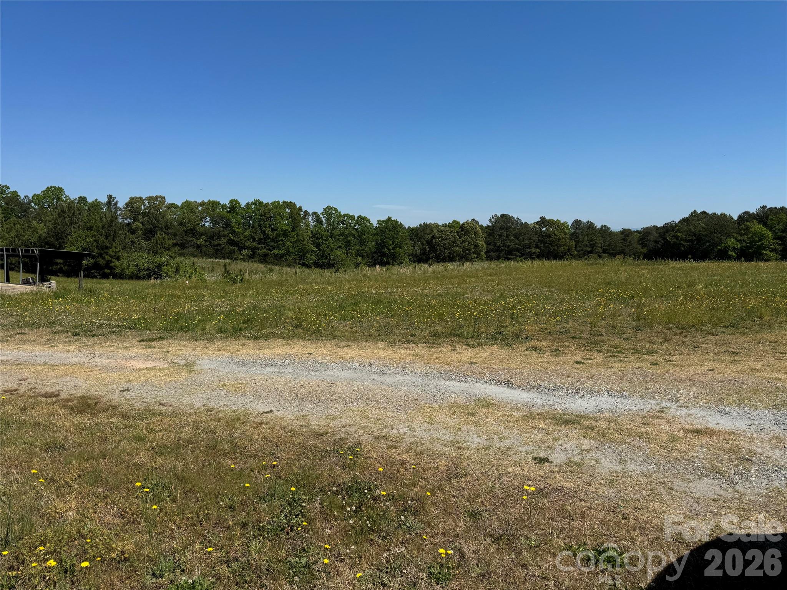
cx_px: 394
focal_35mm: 24
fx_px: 546
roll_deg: -0.8
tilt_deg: -7.4
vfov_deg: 56.8
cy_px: 295
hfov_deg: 71.6
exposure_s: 1/6410
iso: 80
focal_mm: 6.76
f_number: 1.78
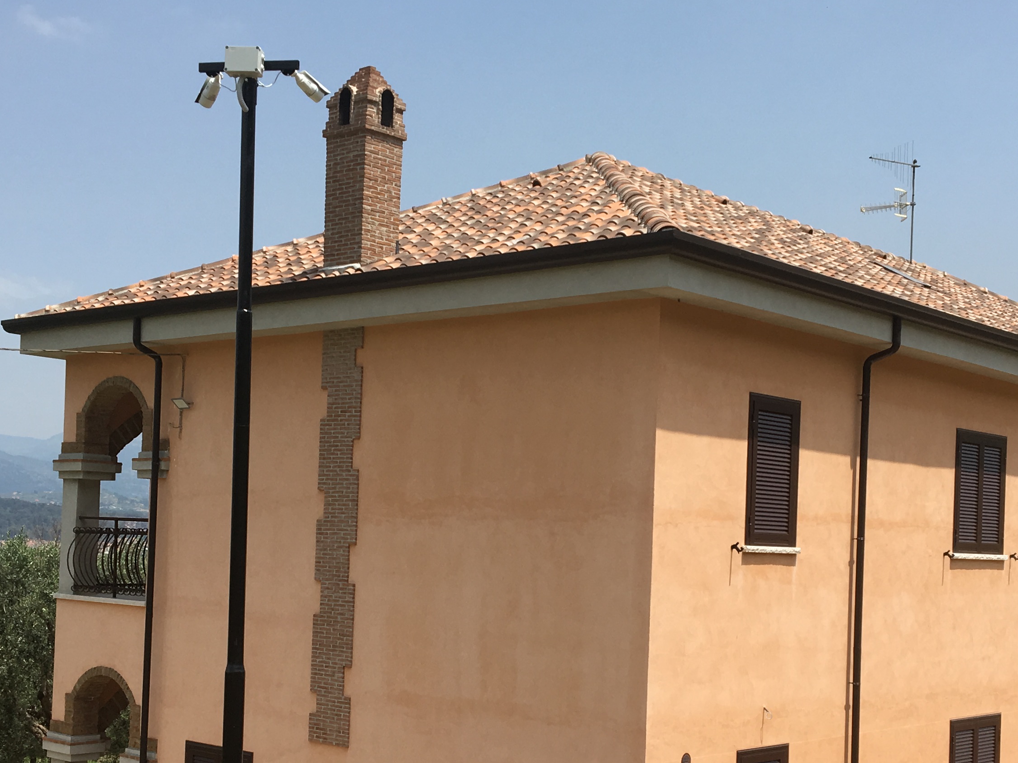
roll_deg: -1.6
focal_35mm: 52
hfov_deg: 36.8
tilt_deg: +0.5
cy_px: 514
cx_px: 557
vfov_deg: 27.8
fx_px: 1529
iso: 25
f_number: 2.2
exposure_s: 1/1570
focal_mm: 4.15
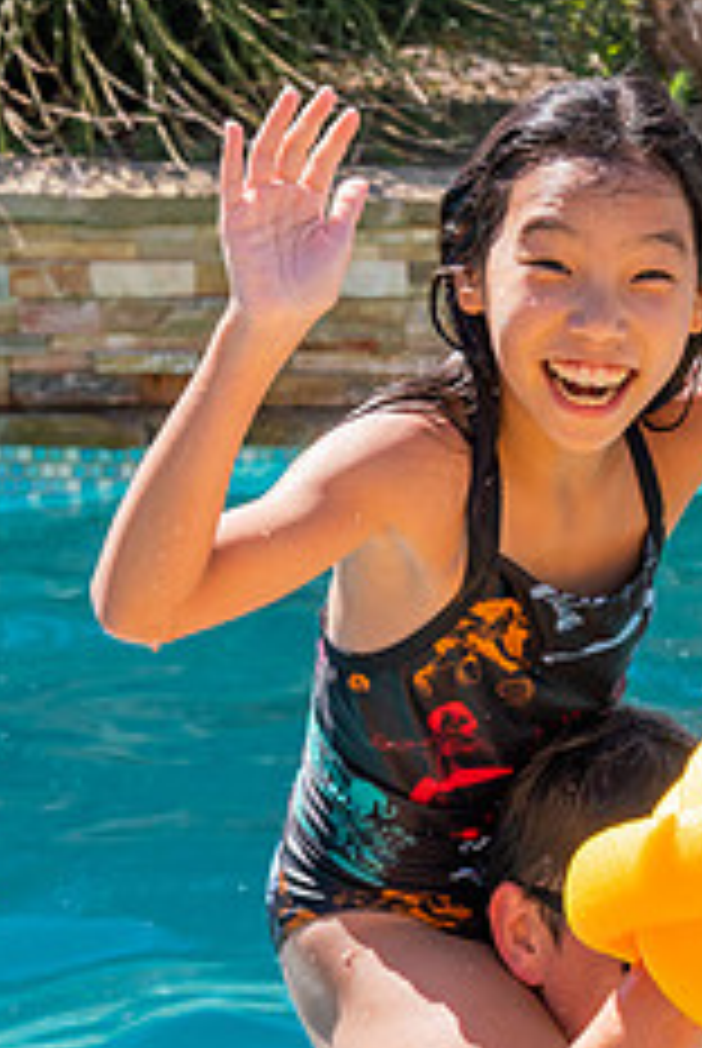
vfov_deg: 15.2
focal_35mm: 133
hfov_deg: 10.3
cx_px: 576
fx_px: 3878
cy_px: 949
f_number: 6.3
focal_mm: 46
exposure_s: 1/800
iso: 500
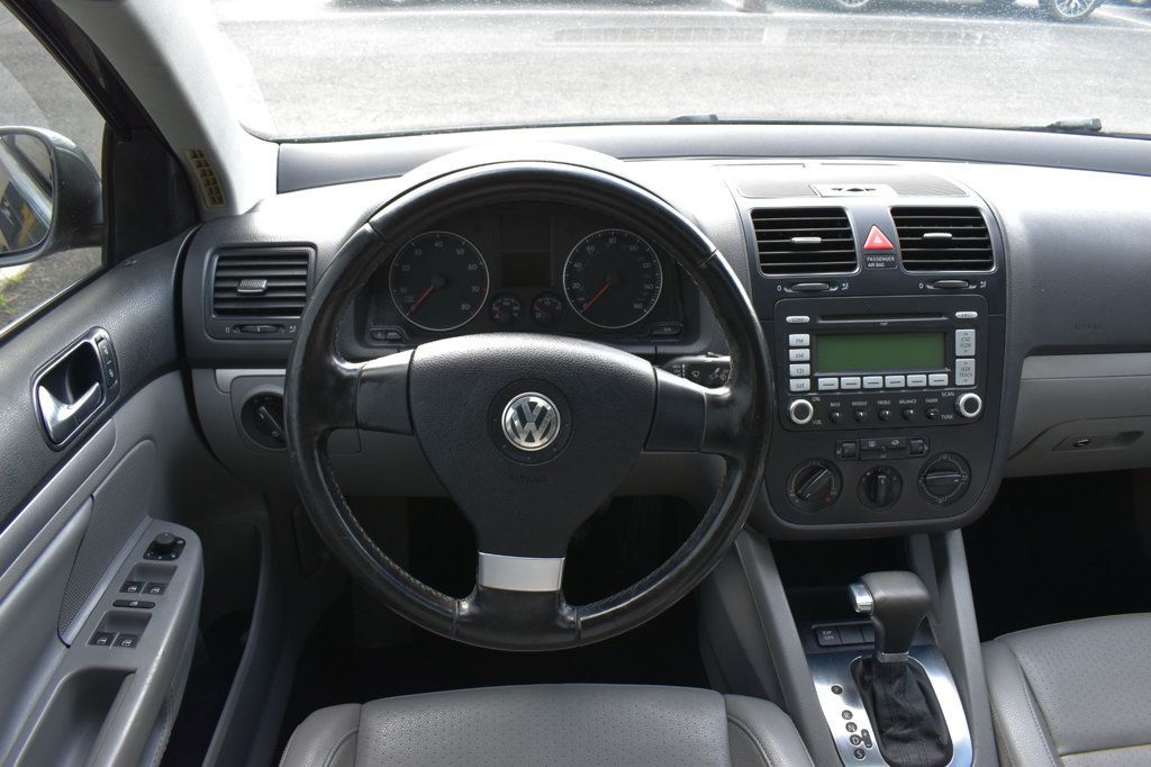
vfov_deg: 47.9
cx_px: 576
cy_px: 384
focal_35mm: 27
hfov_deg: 67.4
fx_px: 863
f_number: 8
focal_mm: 18
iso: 400
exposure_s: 1/60
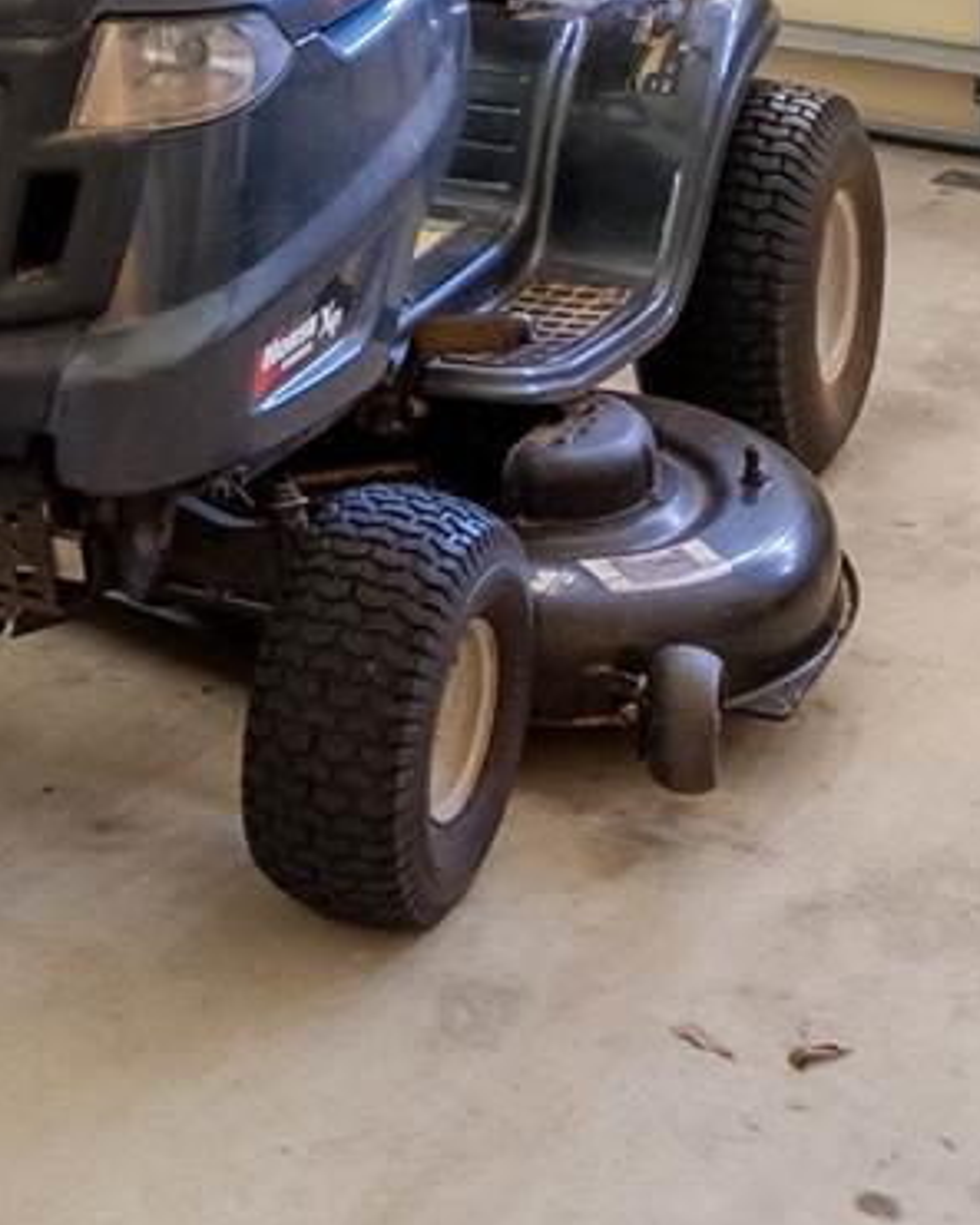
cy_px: -581
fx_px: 2828
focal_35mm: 78
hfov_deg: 19.5
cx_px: 255
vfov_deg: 21.0
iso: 400
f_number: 9
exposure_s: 1/6
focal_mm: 10
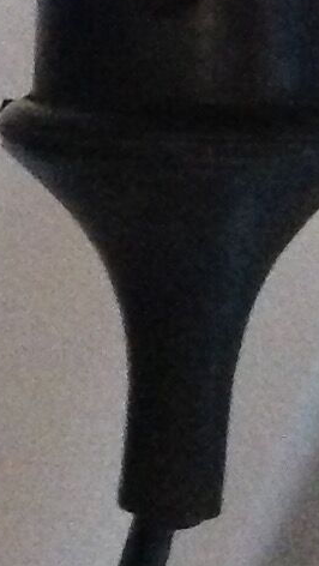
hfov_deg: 5.8
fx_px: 3138
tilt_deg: -12.9
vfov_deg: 8.9
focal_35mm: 209
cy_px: -958
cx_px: 282
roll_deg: -19.9
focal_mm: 4.28
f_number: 2.4
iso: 640
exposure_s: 1/17
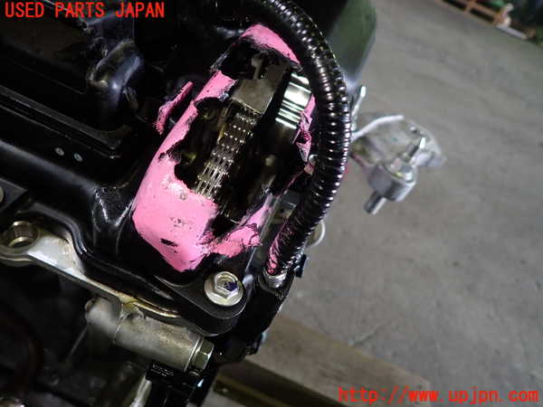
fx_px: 392
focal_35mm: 25
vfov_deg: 54.9
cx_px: 272
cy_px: 204
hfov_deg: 69.4
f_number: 2
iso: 200
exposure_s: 1/40
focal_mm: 4.5
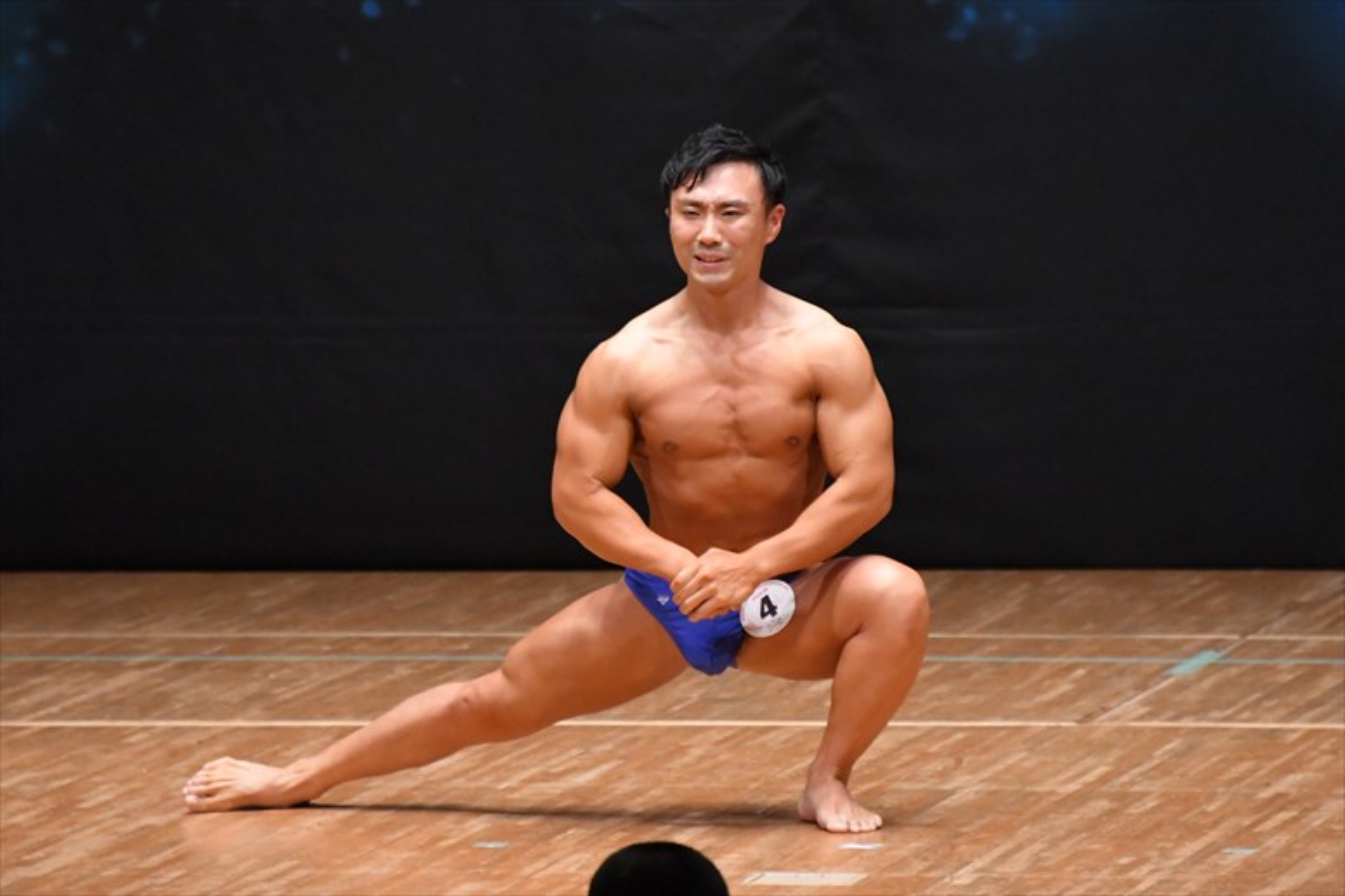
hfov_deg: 4.6
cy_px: 448
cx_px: 672
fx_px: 16805
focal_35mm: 450
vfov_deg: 3.1
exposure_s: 1/400
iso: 6400
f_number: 5.6
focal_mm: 300
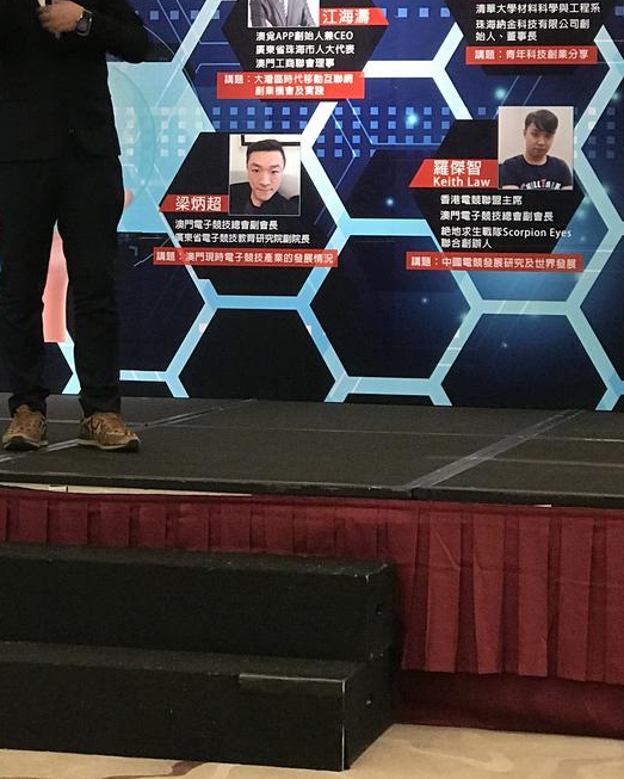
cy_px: 166
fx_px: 2515
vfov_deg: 17.5
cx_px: 221
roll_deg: -0.9
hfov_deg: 14.1
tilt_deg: +2.6
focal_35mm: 109
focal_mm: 6.6
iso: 200
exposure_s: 1/50
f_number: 2.8
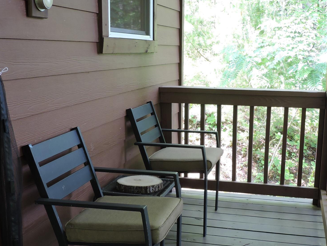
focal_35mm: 49
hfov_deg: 38.8
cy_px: 146
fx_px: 463
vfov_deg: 29.6
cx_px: 195
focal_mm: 6.2
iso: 250
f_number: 3.3
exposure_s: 1/50
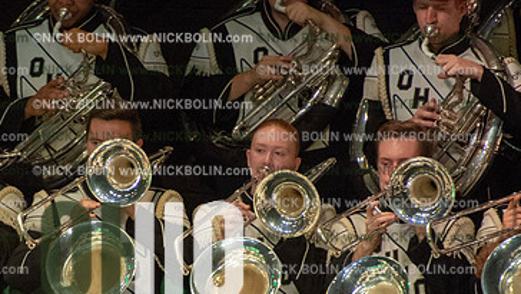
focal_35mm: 667
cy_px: 270
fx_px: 9217
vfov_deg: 1.8
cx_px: 142
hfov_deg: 3.2
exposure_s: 1/320
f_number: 5.6
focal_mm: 400
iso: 8000
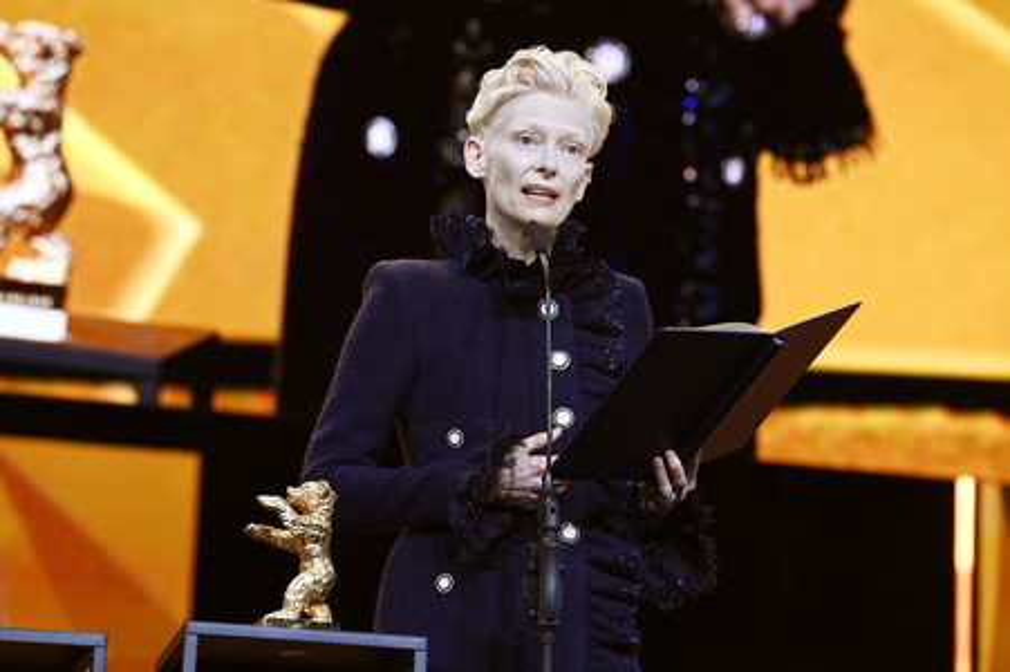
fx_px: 4345
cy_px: 336
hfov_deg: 13.3
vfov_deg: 8.8
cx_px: 505
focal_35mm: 155
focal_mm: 155
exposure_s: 1/250
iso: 6400
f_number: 5
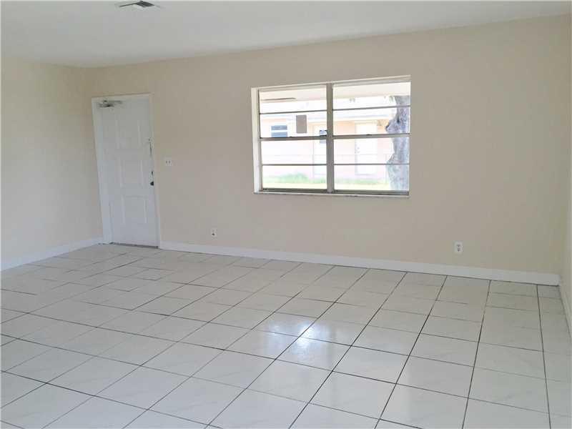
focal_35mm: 29
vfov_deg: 48.2
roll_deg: +2.0
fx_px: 479
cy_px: 214
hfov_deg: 61.7
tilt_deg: -9.6
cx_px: 286
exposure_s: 1/120
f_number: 2.2
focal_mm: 4.15
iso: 50
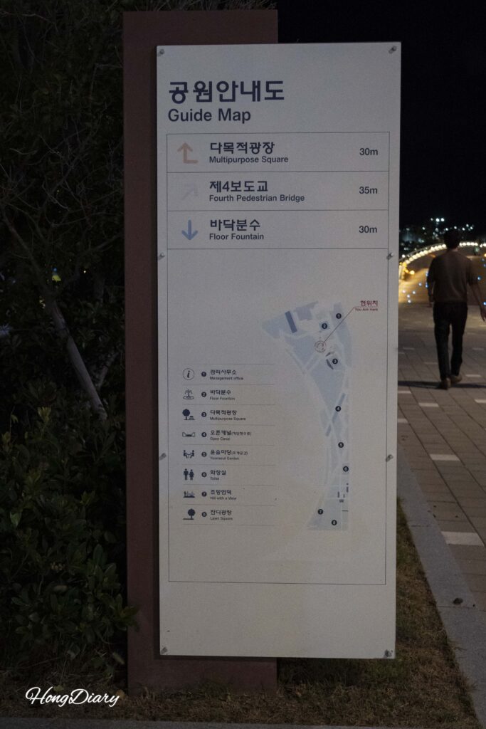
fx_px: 769
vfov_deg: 50.7
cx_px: 243
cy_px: 364
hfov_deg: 35.1
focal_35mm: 38
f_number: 5
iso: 12800
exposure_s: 1/125
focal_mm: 38
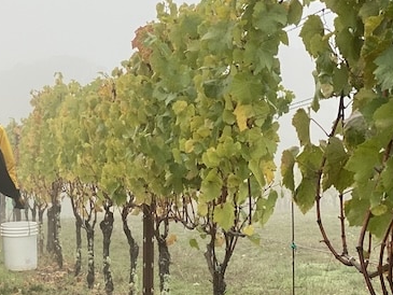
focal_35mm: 146
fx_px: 1658
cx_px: 27
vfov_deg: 10.1
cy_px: 222
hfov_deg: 13.4
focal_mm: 6
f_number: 2
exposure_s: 1/122
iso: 25
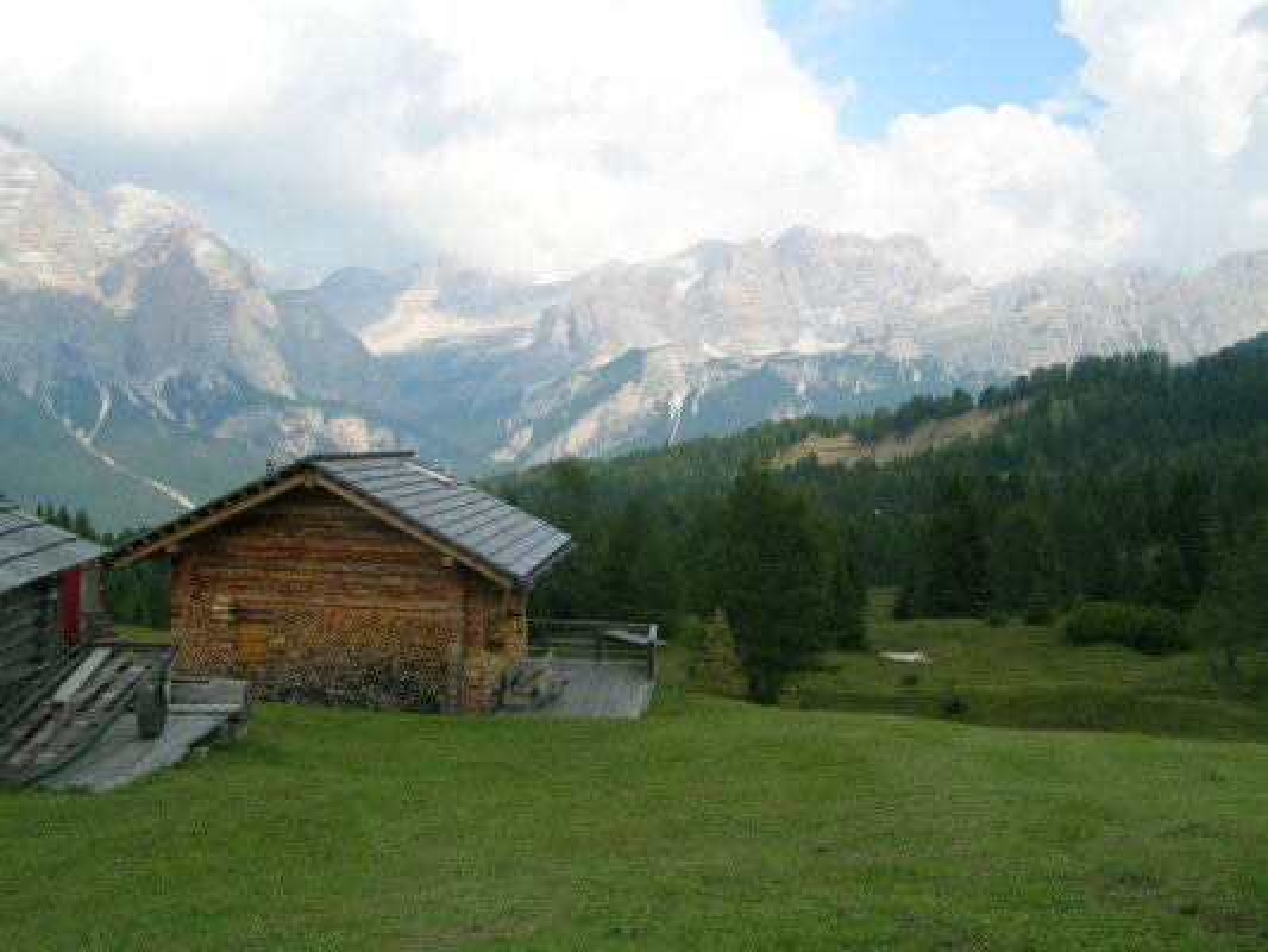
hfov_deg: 52.6
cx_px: 634
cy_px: 476
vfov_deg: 40.7
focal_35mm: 35
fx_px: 1282
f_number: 4.8
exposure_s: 1/370
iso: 50
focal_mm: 5.4
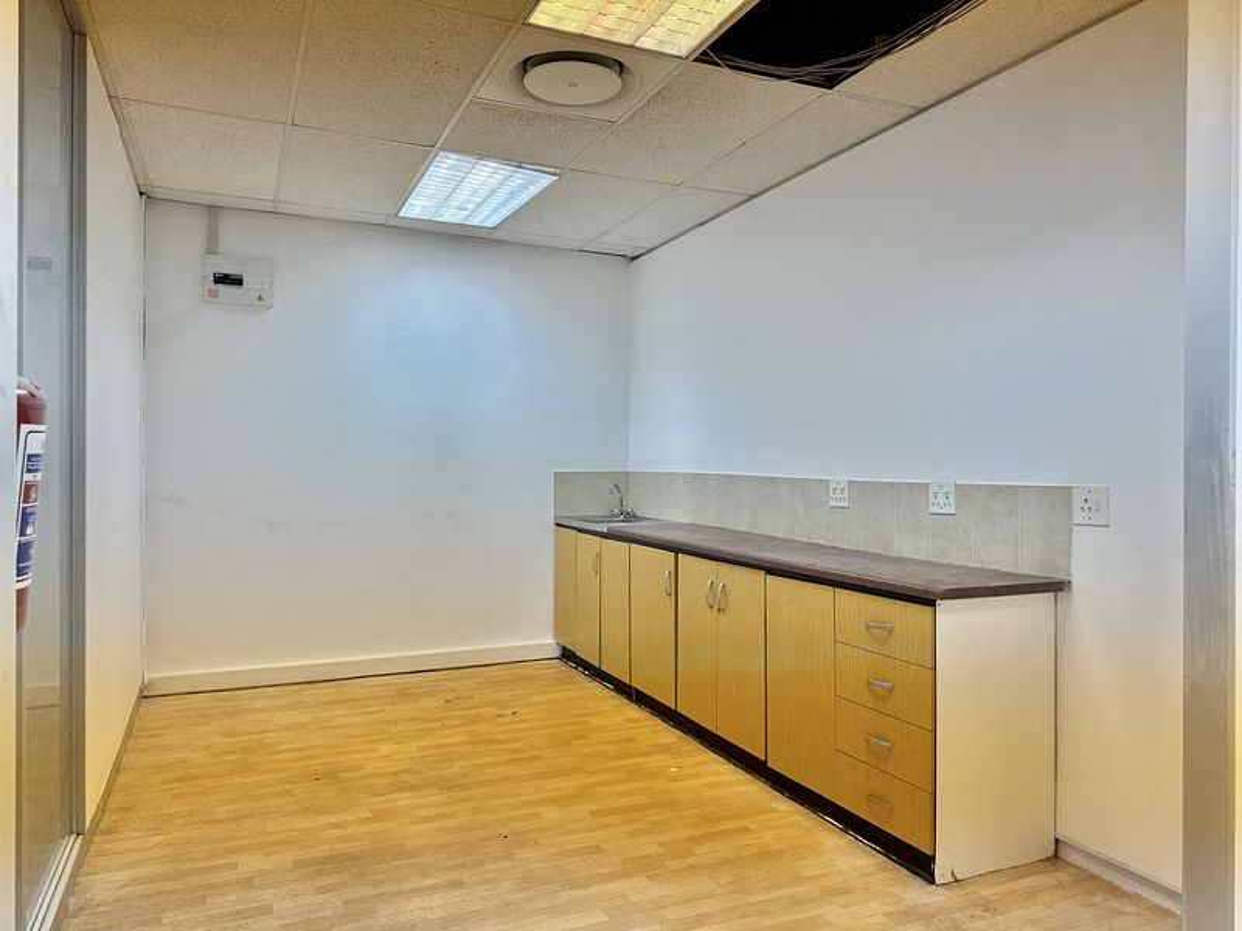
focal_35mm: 24
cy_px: 466
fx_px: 861
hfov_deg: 71.6
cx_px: 621
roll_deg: -0.4
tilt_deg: +0.9
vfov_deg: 56.8
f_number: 1.78
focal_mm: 6.76
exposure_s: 1/100
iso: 100
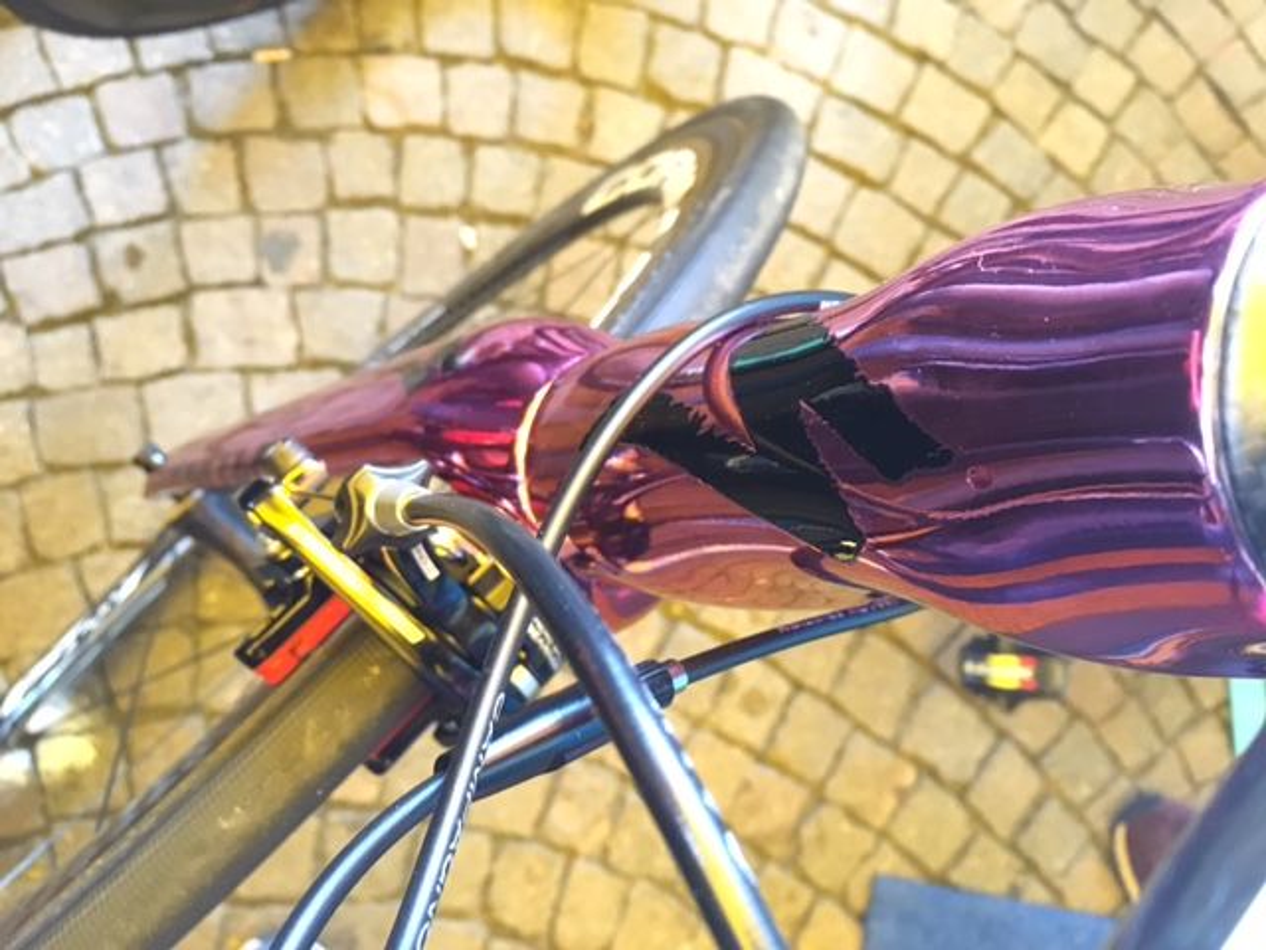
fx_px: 1061
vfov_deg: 48.2
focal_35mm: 29
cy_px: 475
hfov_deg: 61.7
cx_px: 633
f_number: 2.2
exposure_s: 1/17
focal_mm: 4.15
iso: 320
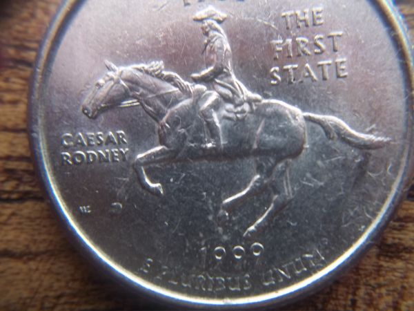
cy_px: 156
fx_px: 431
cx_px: 207
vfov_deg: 39.7
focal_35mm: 36
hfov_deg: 51.4
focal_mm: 6.5
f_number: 3.1
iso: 80
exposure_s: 1/50
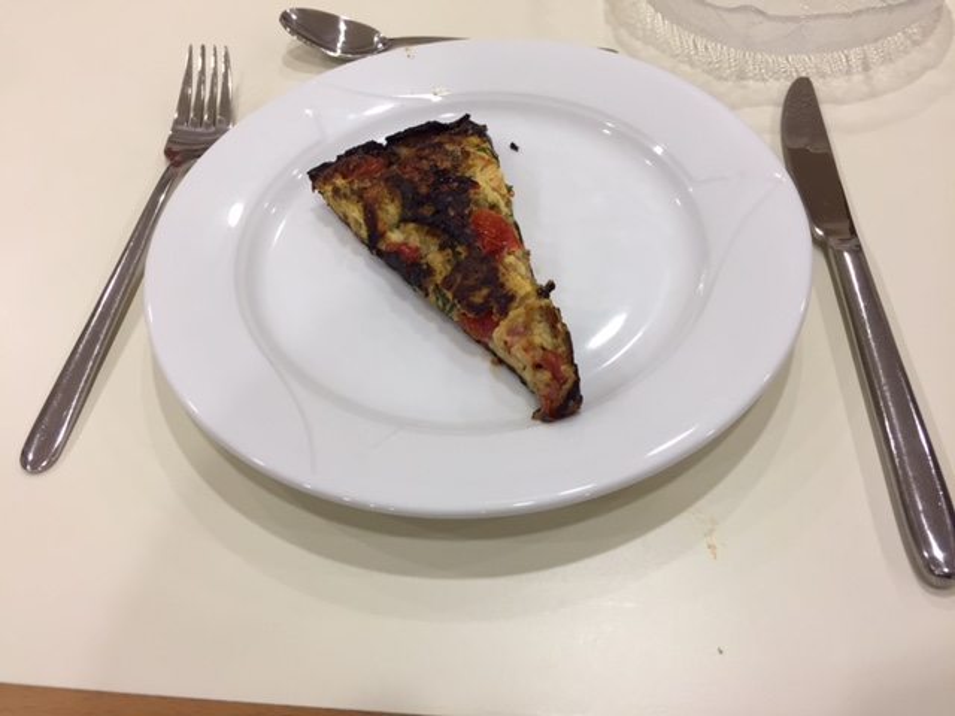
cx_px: 478
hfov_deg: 61.7
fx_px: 800
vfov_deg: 48.2
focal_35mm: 29
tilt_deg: -52.4
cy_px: 358
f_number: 2.2
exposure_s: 1/33
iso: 50
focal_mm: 4.15
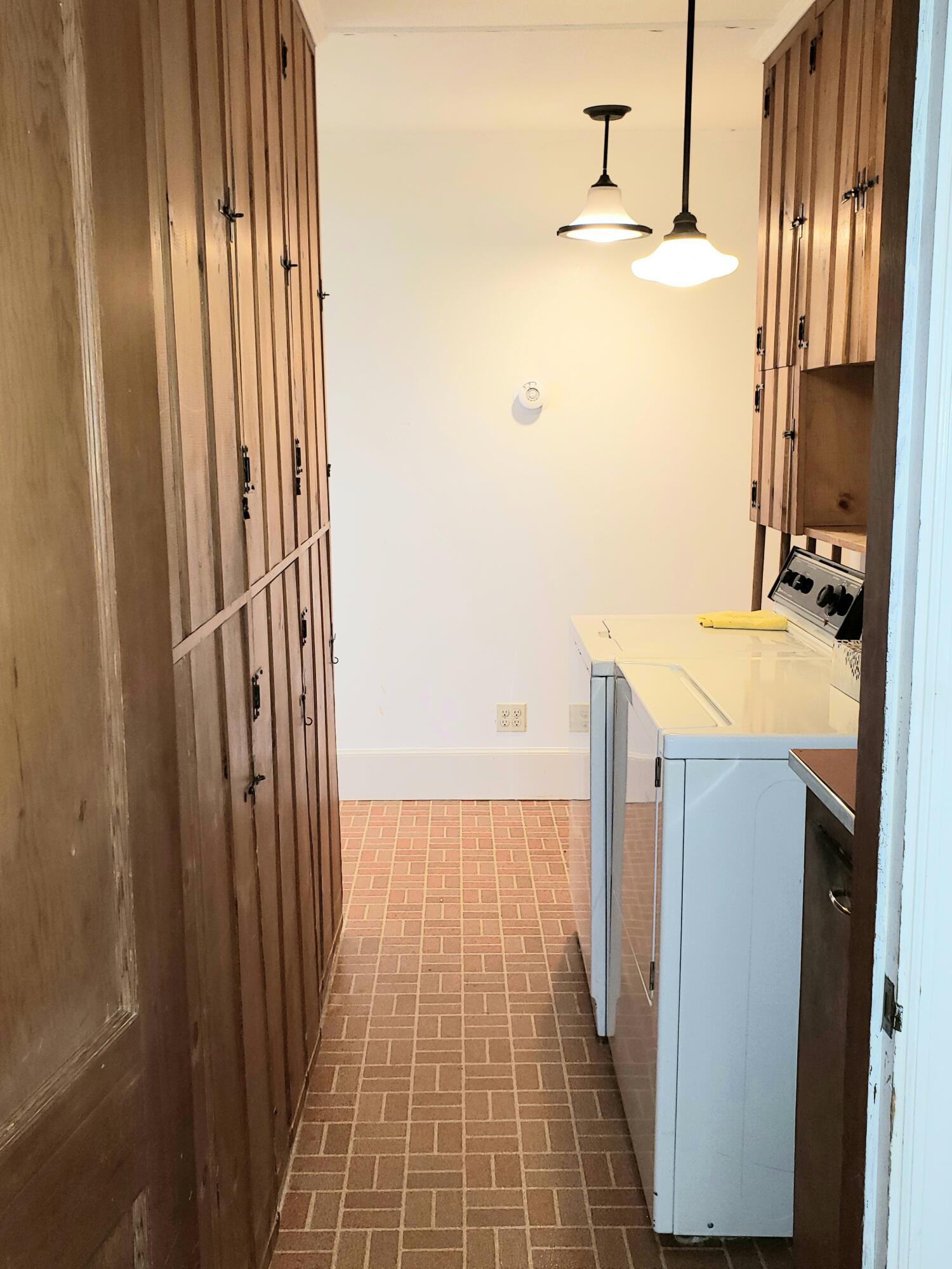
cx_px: 476
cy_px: 634
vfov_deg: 67.3
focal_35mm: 26
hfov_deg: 53.1
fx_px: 953
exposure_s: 1/24
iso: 100
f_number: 2.4
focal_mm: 4.3
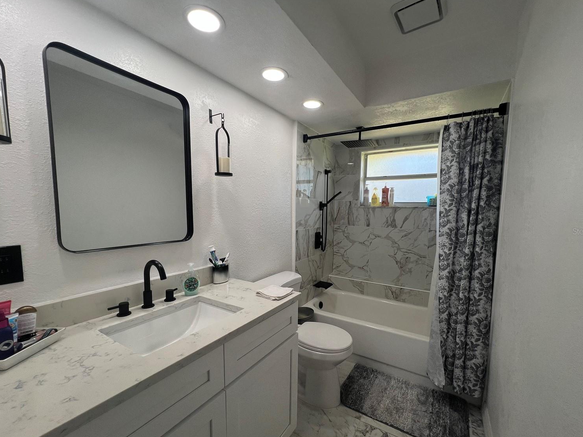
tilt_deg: -5.9
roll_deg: -0.3
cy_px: 231
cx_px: 296
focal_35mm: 14
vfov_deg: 85.6
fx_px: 236
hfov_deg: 102.1
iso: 32
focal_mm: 1.57
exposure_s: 1/167
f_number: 1.8
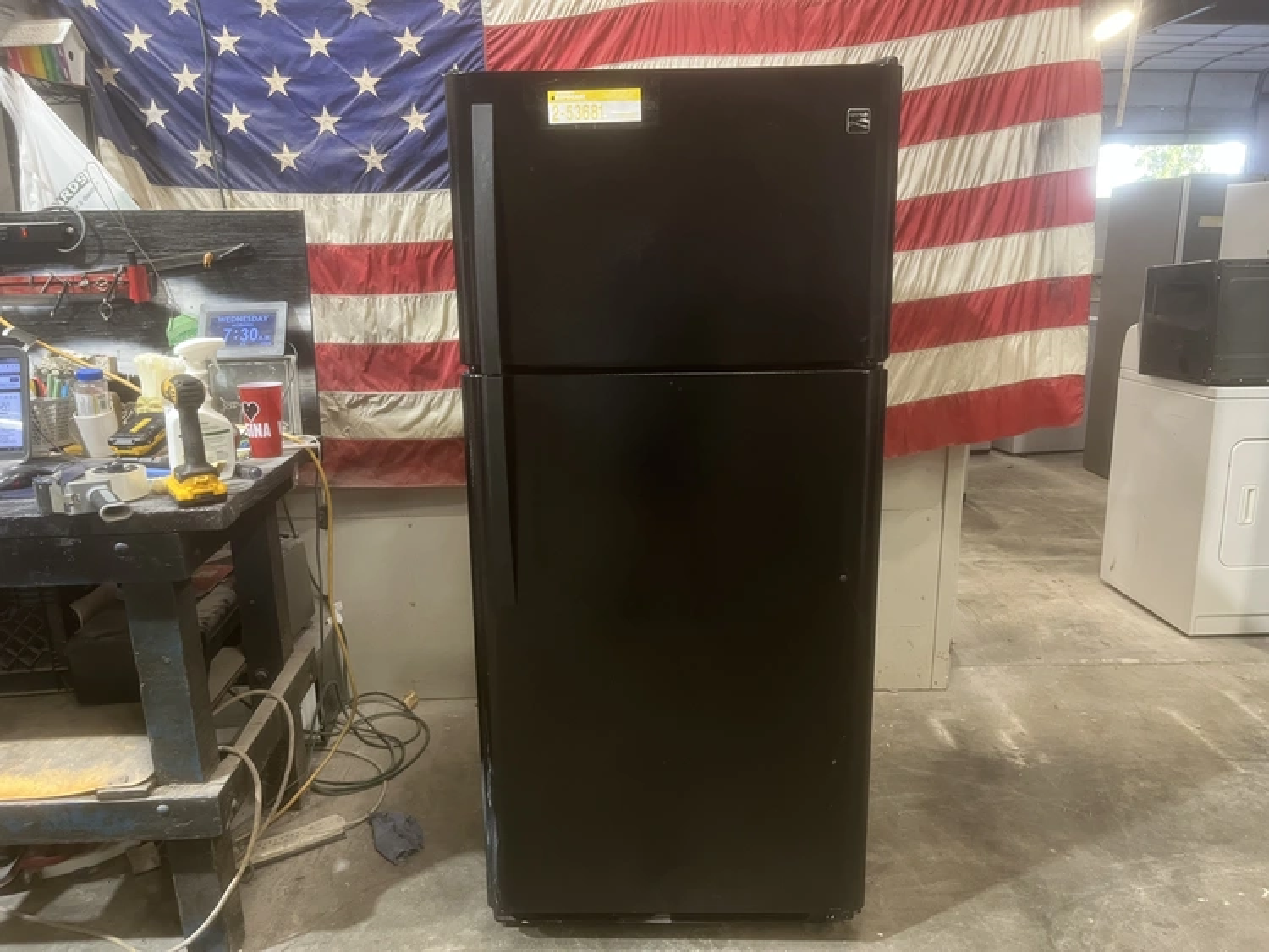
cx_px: 634
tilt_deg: -13.3
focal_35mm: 26
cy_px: 476
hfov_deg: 67.3
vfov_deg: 53.1
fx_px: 953
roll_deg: +0.6
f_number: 1.6
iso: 250
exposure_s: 1/60
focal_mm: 5.1
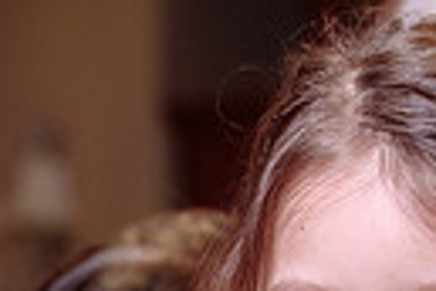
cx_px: 151
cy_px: 687
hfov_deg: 5.9
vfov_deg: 3.9
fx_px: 4214
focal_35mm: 348
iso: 500
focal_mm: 67
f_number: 4
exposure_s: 1/60
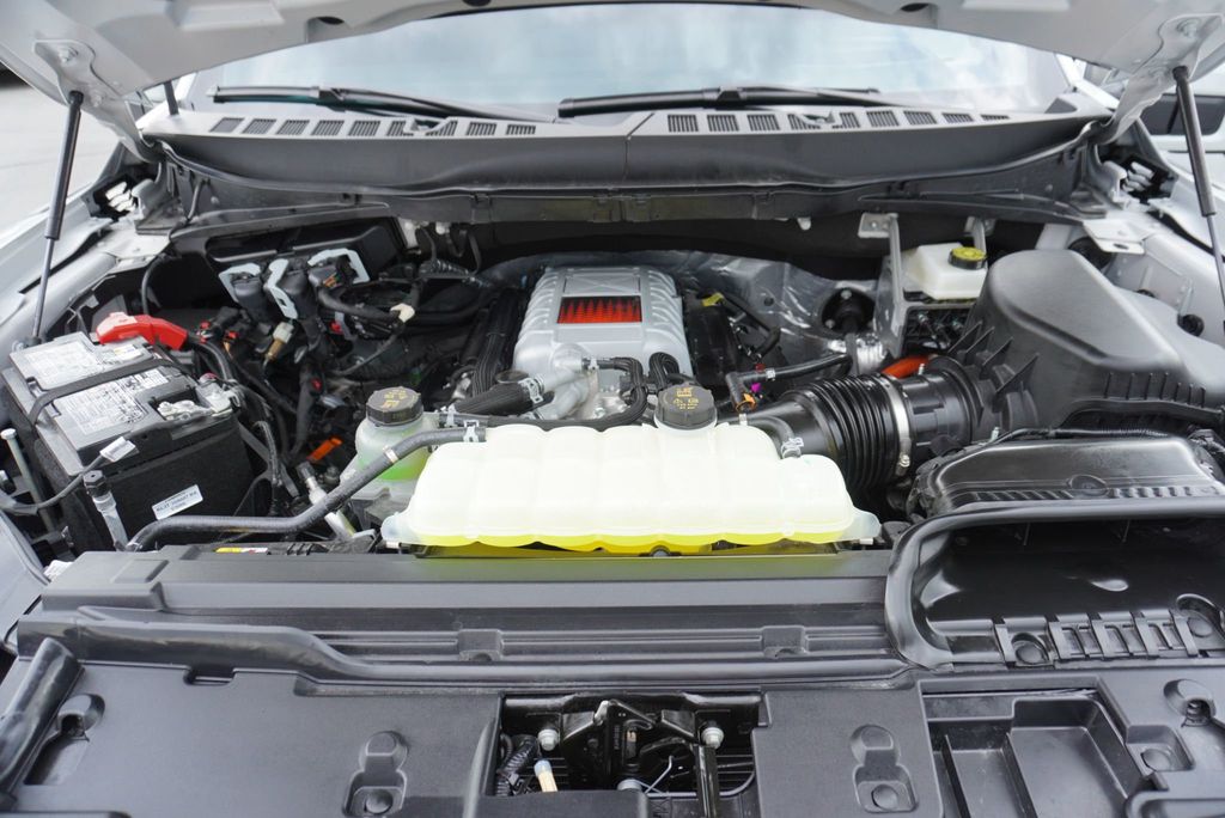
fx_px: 817
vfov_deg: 53.2
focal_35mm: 24
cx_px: 612
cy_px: 409
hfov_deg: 73.7
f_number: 4
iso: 320
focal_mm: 16
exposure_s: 1/160
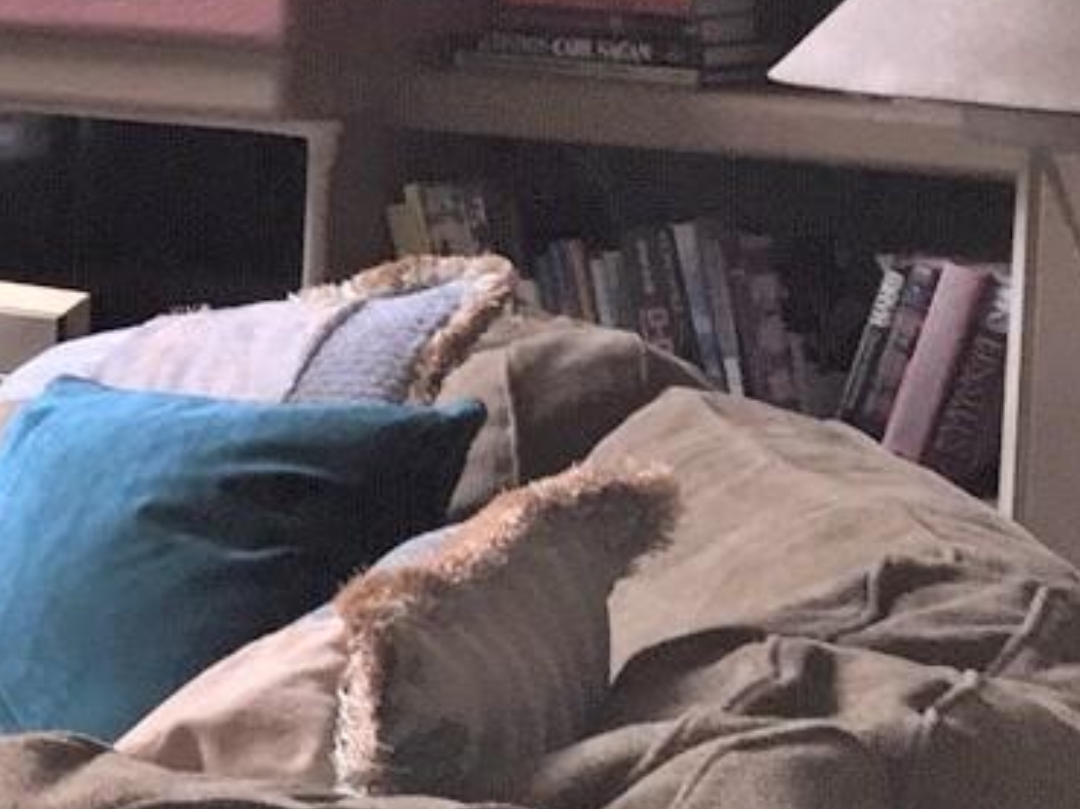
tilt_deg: -5.8
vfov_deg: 11.5
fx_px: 3991
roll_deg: -1.3
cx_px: -1147
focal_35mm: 128
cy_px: 111
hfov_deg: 13.1
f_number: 2.2
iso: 50
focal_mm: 4.15
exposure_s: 1/30
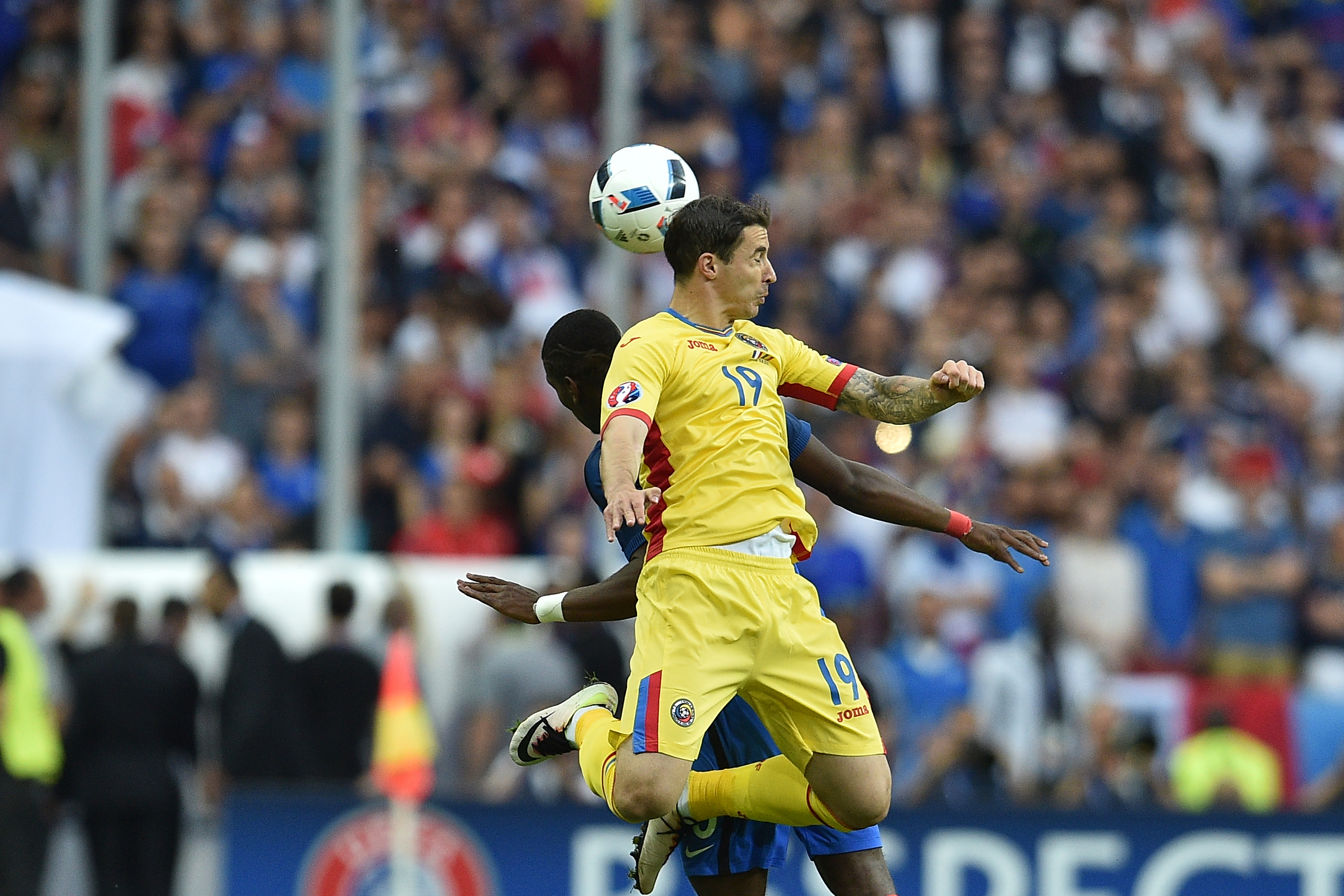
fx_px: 14934
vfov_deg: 3.4
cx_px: 672
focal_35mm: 400
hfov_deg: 5.2
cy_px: 448
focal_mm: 400
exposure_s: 1/2000
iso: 1250
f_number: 3.5
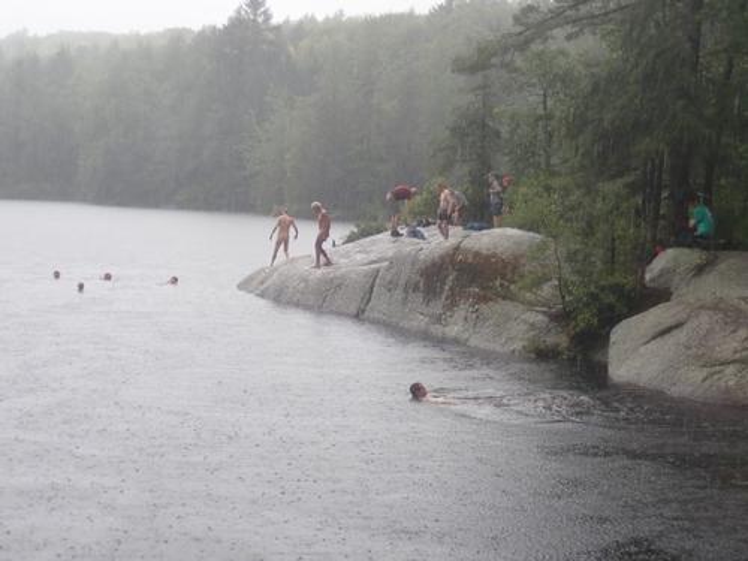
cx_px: 374
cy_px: 280
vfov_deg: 22.6
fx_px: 1405
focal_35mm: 65
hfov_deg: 29.8
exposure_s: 1/125
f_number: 3.8
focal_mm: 11.78
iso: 125
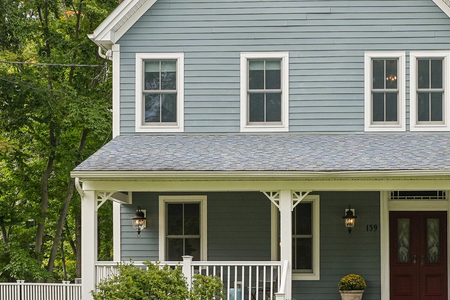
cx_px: 377
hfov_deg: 28.8
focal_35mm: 68
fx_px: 850
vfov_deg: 20.0
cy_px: 144
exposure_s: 1/200
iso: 200
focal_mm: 19.9
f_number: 8
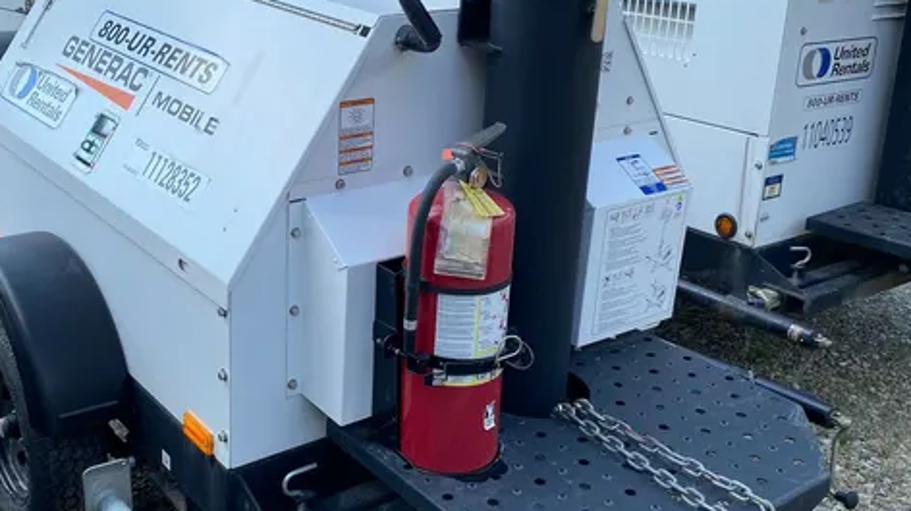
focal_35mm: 44
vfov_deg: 27.1
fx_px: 1062
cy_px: 263
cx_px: 384
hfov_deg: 46.3
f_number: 1.8
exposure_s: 1/1114
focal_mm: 4.25
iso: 32
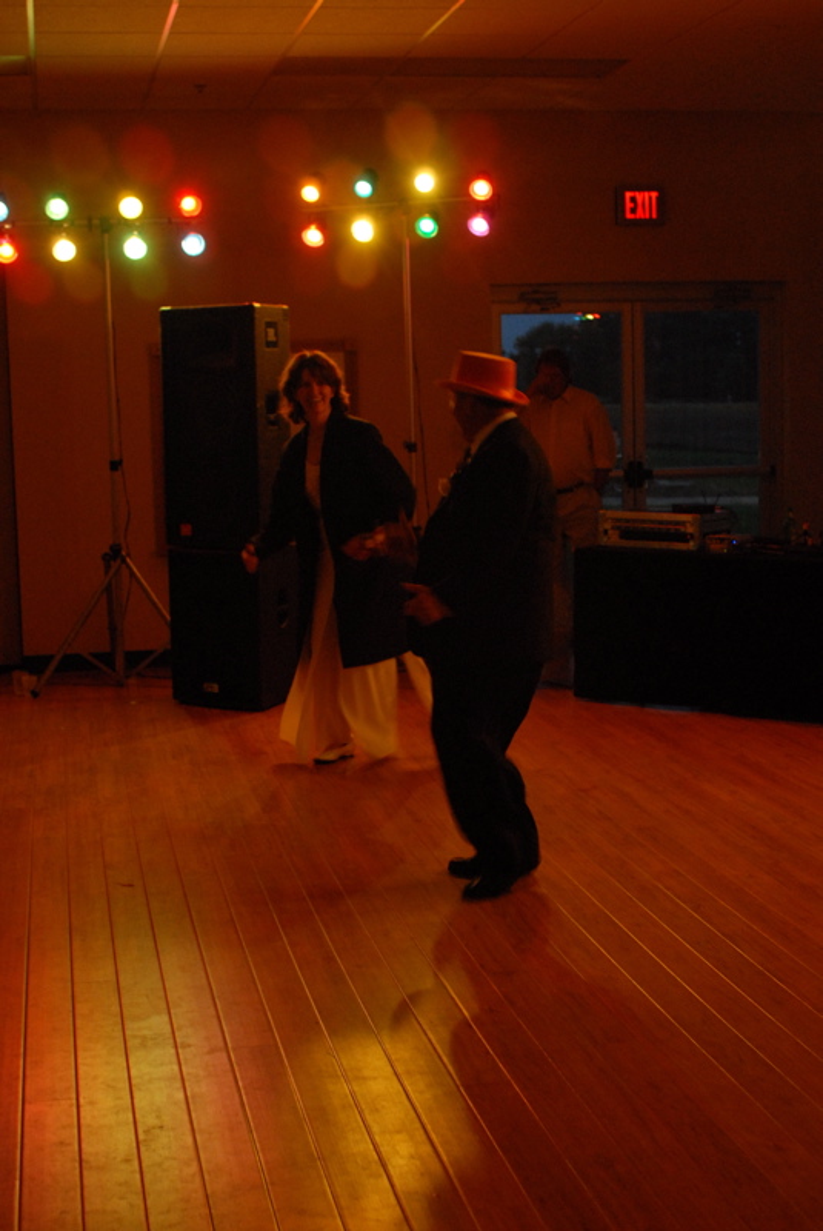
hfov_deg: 25.8
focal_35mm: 52
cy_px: 616
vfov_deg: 37.8
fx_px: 1796
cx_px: 412
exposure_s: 1/30
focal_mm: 35
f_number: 3.3
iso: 800
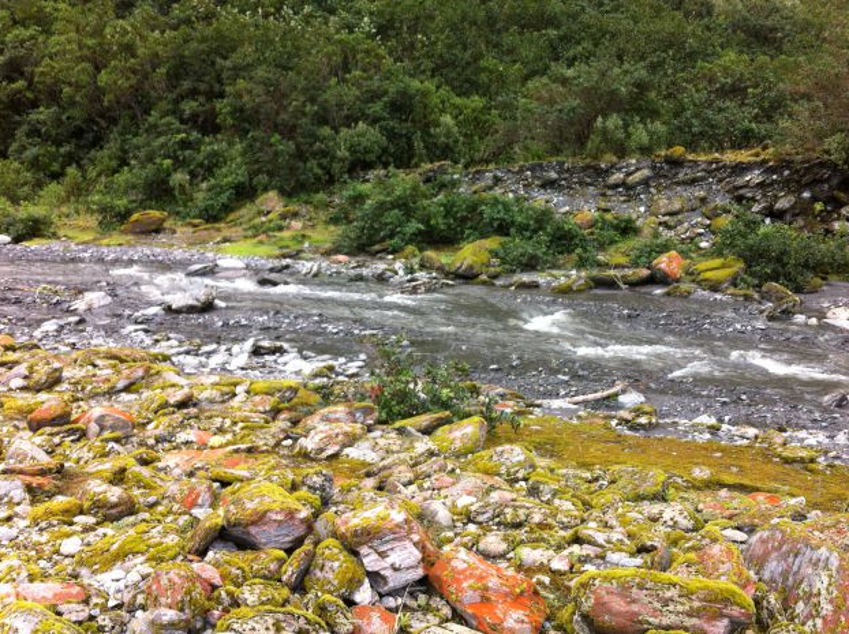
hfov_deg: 51.4
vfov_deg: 39.6
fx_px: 882
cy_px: 315
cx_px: 435
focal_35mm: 36
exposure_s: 1/176
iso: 80
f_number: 2.8
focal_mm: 3.85
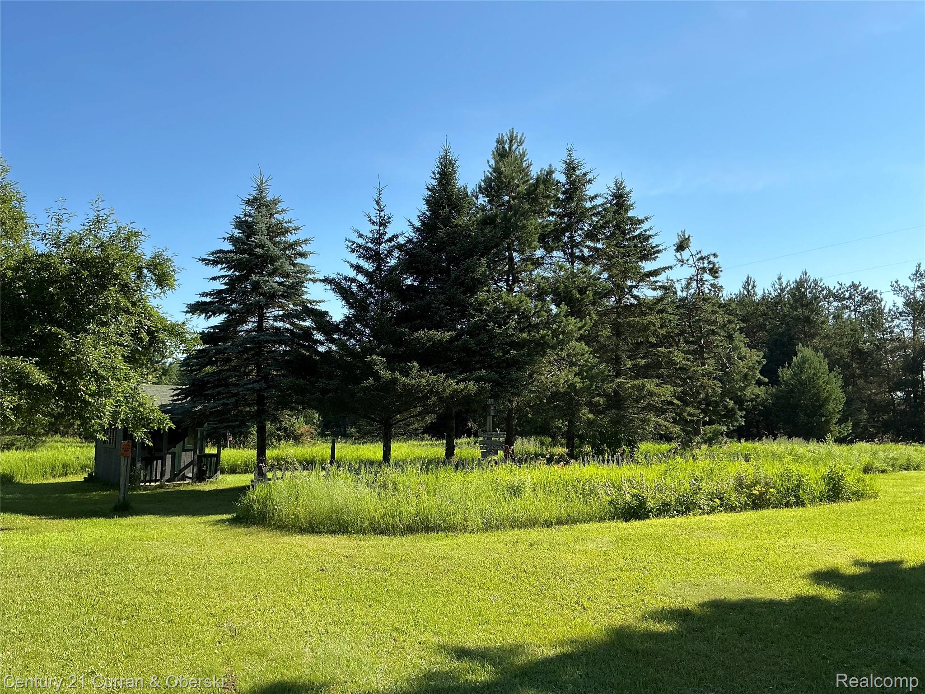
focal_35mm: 28
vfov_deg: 49.7
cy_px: 347
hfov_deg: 63.4
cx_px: 462
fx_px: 748
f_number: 1.8
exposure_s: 1/1490
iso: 25
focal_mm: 3
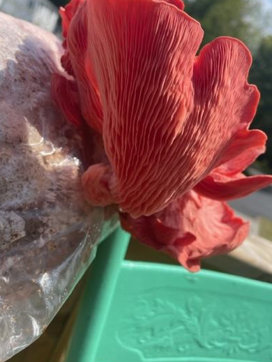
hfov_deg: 44.0
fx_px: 335
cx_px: 162
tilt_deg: -10.4
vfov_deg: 56.6
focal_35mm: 32
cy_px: 158
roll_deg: -25.9
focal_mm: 4.2
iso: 32
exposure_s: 1/3125
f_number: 1.6
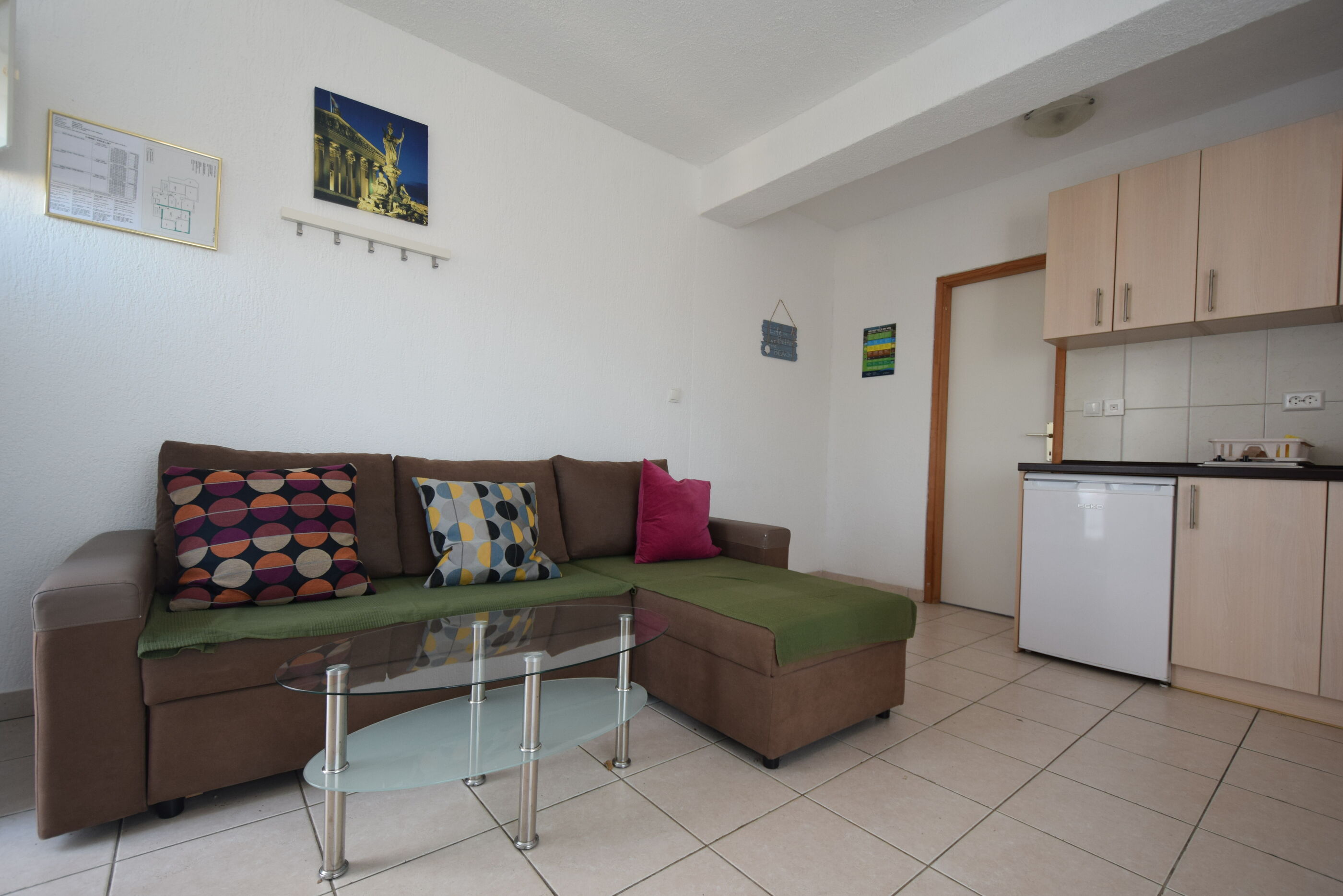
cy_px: 448
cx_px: 672
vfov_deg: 77.3
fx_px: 560
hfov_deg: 100.4
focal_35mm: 15
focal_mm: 10
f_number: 4
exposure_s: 1/60
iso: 500
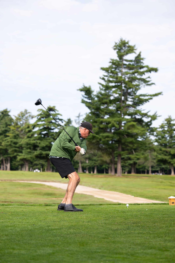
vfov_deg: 24.8
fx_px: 598
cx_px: 88
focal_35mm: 82
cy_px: 132
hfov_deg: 16.7
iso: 80
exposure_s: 1/800
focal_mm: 82
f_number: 3.5
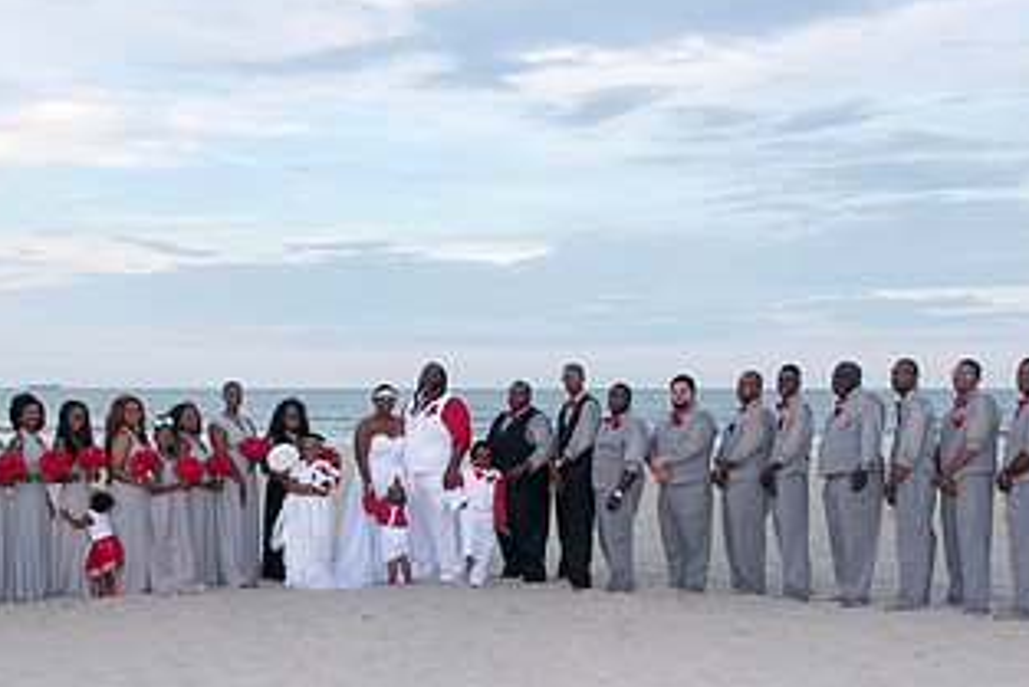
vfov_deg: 26.8
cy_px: 485
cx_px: 395
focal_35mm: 50
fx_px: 1430
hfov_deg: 39.4
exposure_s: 1/160
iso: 200
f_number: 5.6
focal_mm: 18
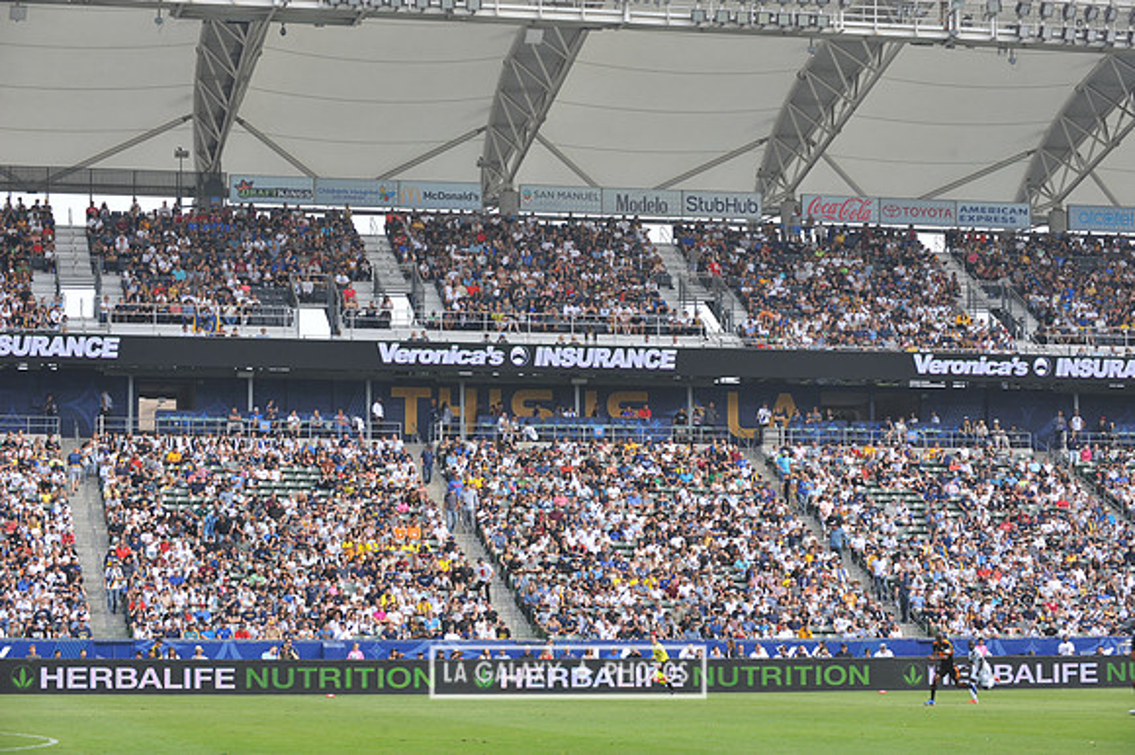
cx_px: 568
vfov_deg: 15.2
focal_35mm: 90
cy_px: 378
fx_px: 2836
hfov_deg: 22.6
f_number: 7.1
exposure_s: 1/200
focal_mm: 90
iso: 200
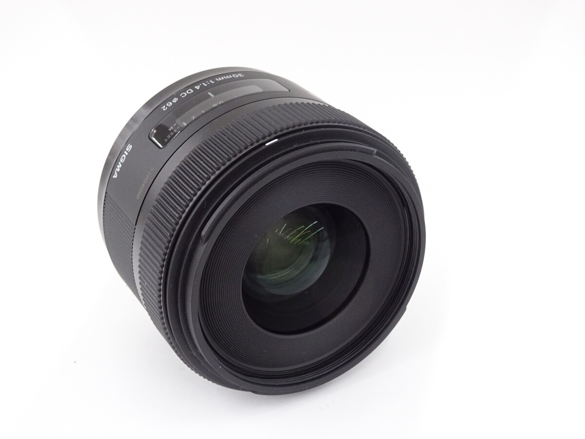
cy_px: 220
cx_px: 292
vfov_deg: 27.0
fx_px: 913
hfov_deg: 35.5
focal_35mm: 54
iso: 640
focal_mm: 9.18
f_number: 4.5
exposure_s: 1/60
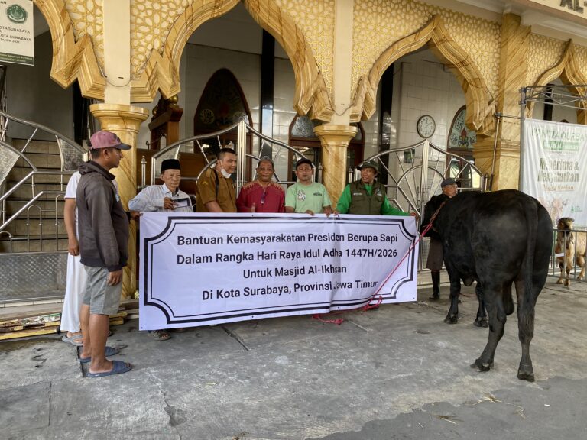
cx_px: 294
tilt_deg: -4.6
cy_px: 220
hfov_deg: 67.3
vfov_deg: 53.1
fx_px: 441
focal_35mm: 26
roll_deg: -2.3
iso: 64
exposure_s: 1/121
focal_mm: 4.25
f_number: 1.8
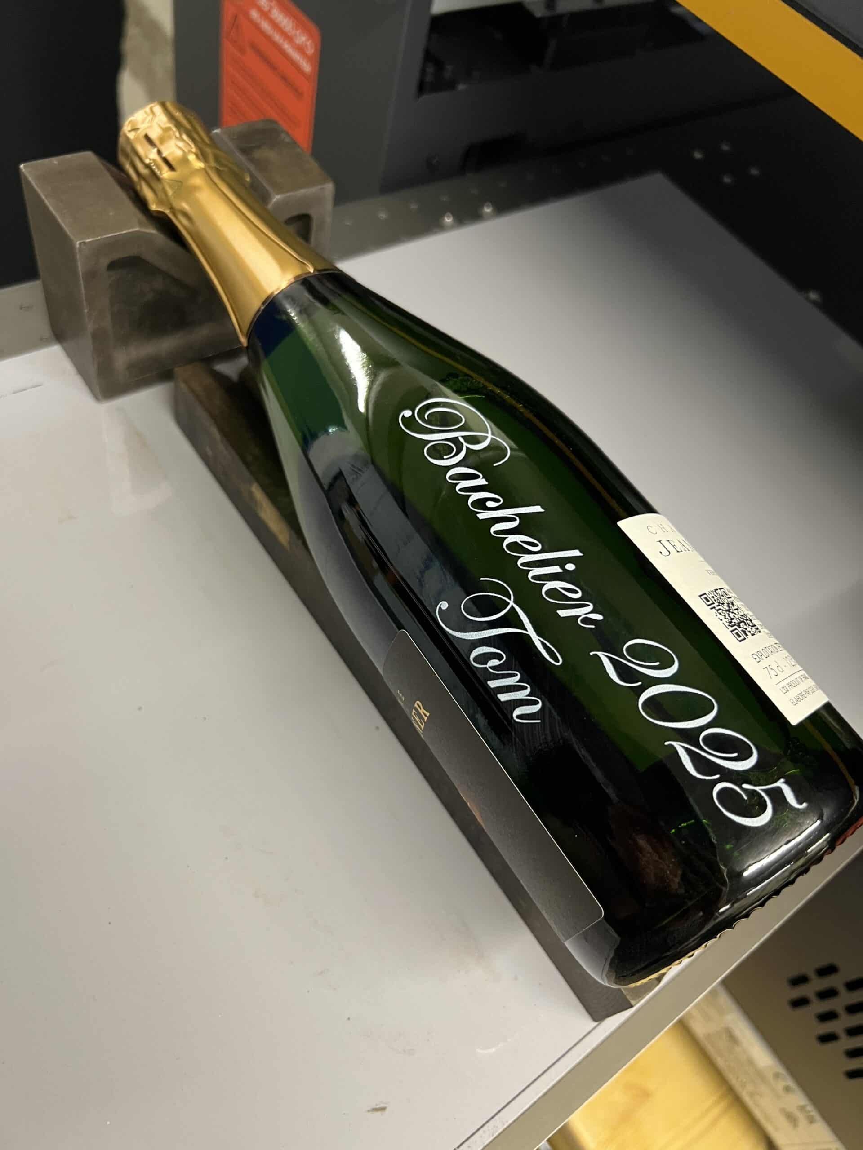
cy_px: 575
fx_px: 864
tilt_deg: -54.6
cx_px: 432
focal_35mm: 26
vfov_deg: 67.3
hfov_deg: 53.1
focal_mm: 5.7
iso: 320
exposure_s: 1/50
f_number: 1.5
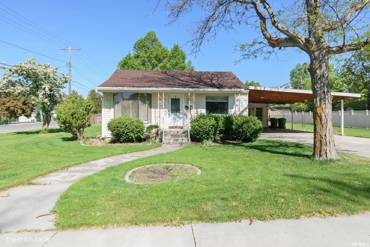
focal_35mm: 20
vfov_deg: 63.2
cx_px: 185
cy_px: 124
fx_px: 200
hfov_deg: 85.4
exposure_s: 1/200
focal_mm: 13
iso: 200
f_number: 8
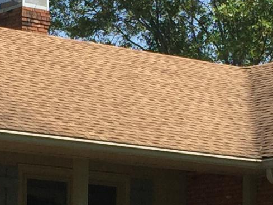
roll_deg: -2.1
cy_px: 214
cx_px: 88
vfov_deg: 8.3
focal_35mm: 178
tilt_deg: +6.4
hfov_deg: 11.1
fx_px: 1404
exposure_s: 1/1522
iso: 32
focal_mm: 4.15
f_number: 2.2
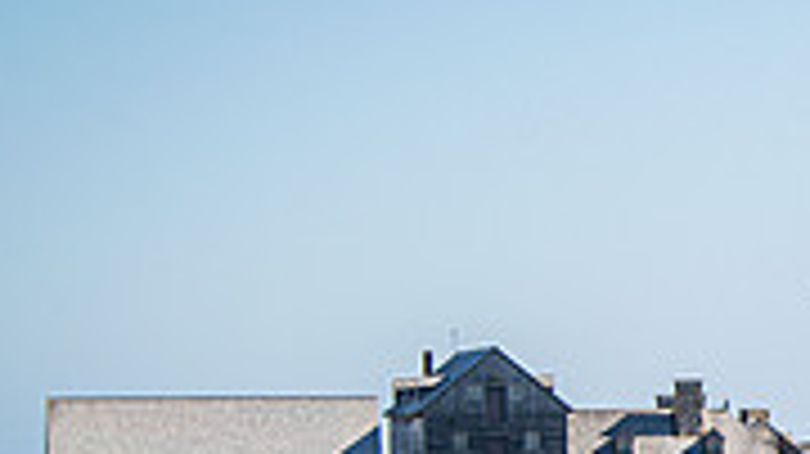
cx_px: 1273
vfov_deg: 4.2
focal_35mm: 290
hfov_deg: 7.3
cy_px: 451
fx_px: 6225
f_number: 6.3
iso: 200
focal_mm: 85
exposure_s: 1/1000
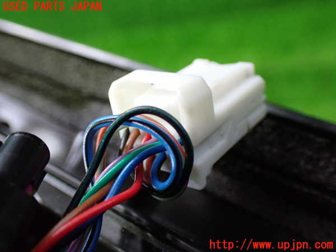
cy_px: 126
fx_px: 398
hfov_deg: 45.8
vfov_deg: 35.1
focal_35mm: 41
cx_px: 168
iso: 800
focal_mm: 7.31
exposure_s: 1/40
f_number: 2.8
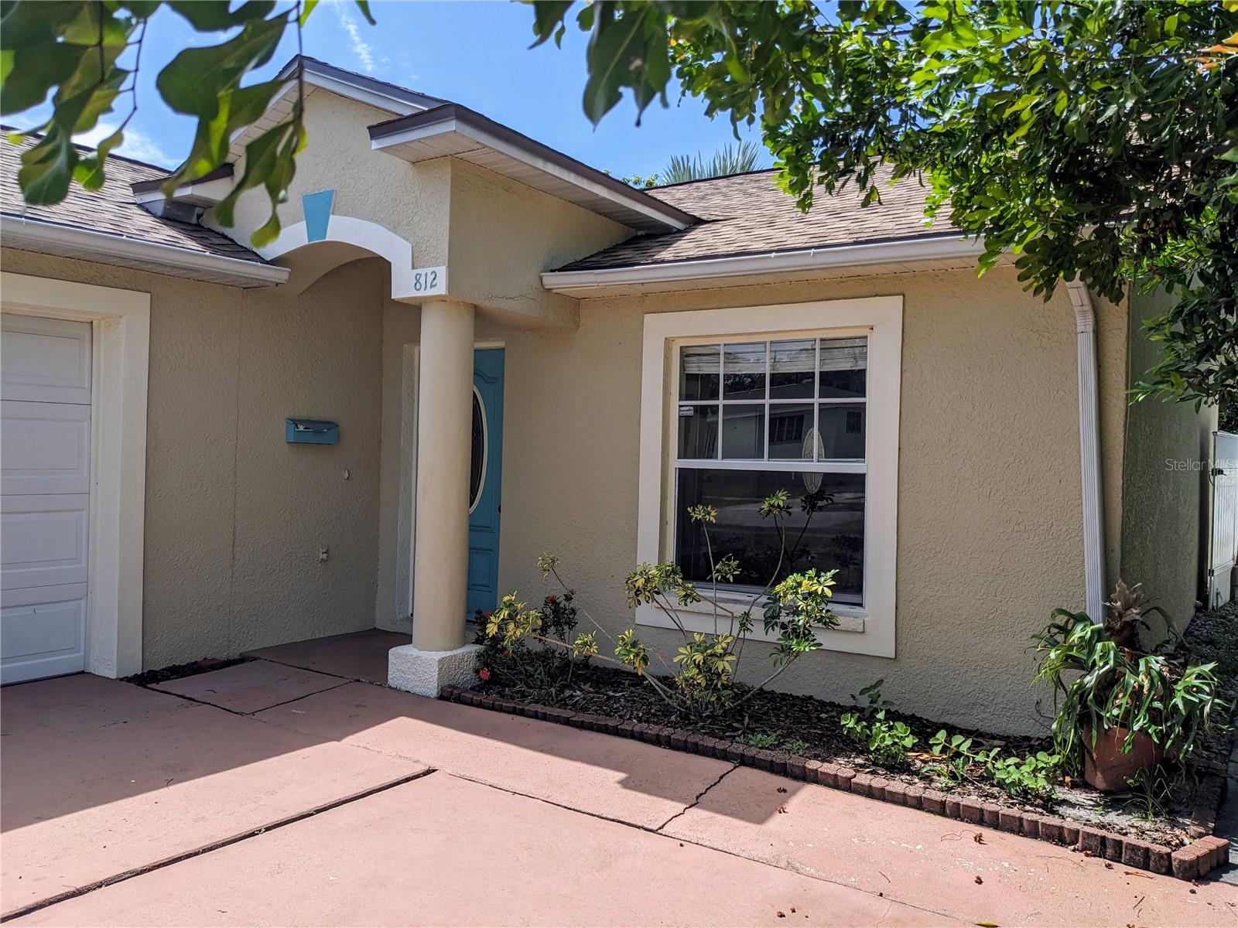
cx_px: 619
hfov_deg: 65.3
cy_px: 464
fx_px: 966
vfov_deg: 51.4
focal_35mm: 27
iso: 62
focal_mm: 4.38
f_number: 1.73
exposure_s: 1/3344
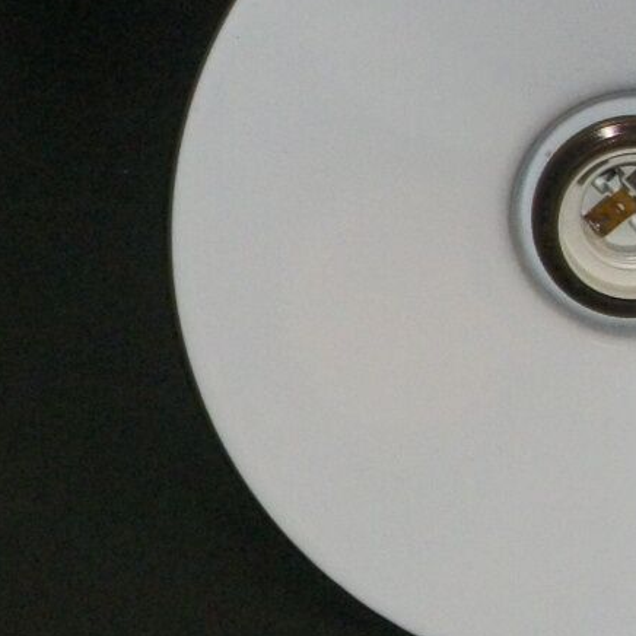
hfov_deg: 12.7
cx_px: -191
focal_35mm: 133
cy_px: 362
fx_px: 2765
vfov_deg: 13.1
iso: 160
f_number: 2.9
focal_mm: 5.7
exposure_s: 1/30
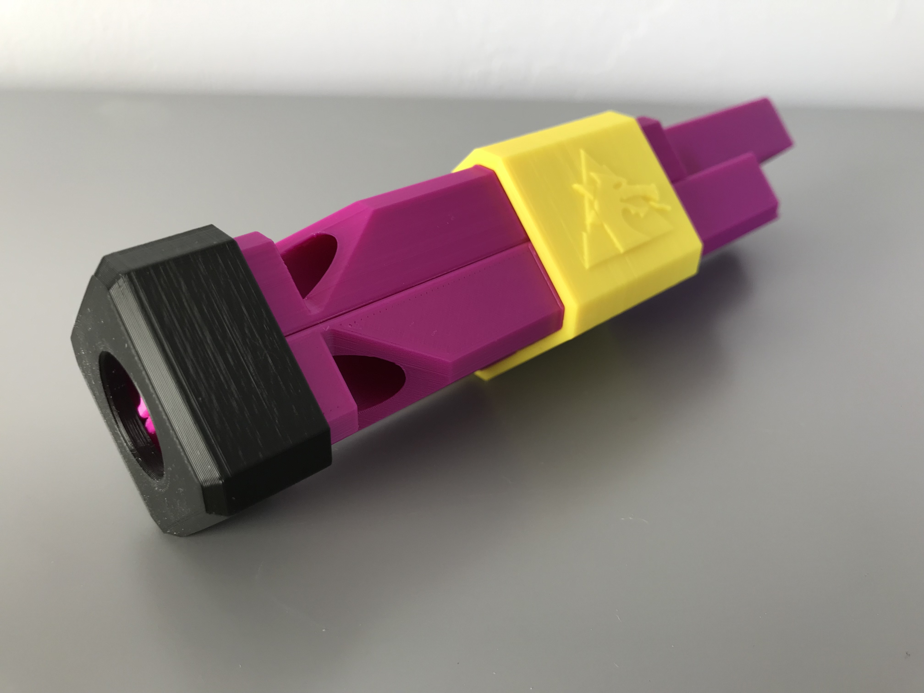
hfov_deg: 63.4
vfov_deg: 49.7
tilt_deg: -32.5
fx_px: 747
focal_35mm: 28
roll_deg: -1.7
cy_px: 346
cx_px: 462
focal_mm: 3.99
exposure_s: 1/60
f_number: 1.8
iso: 25
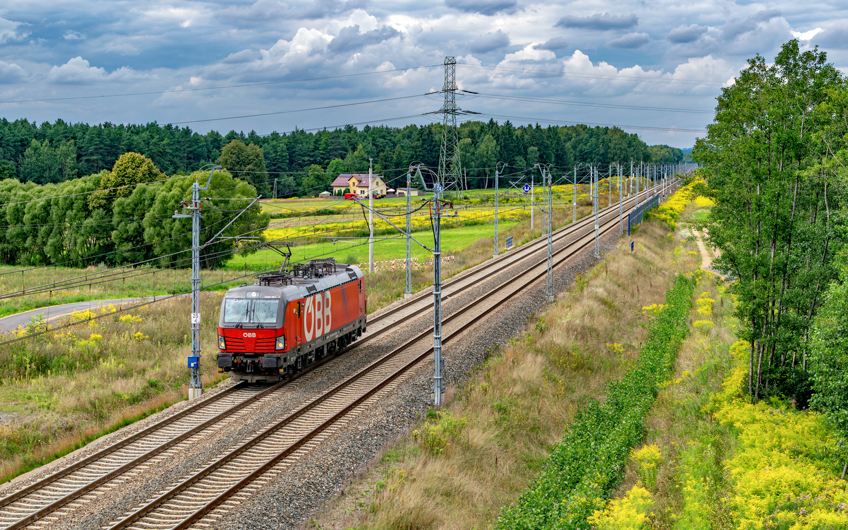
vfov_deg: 17.6
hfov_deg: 27.8
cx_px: 427
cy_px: 263
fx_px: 1710
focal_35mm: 74
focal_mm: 48
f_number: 8
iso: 200
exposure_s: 1/500
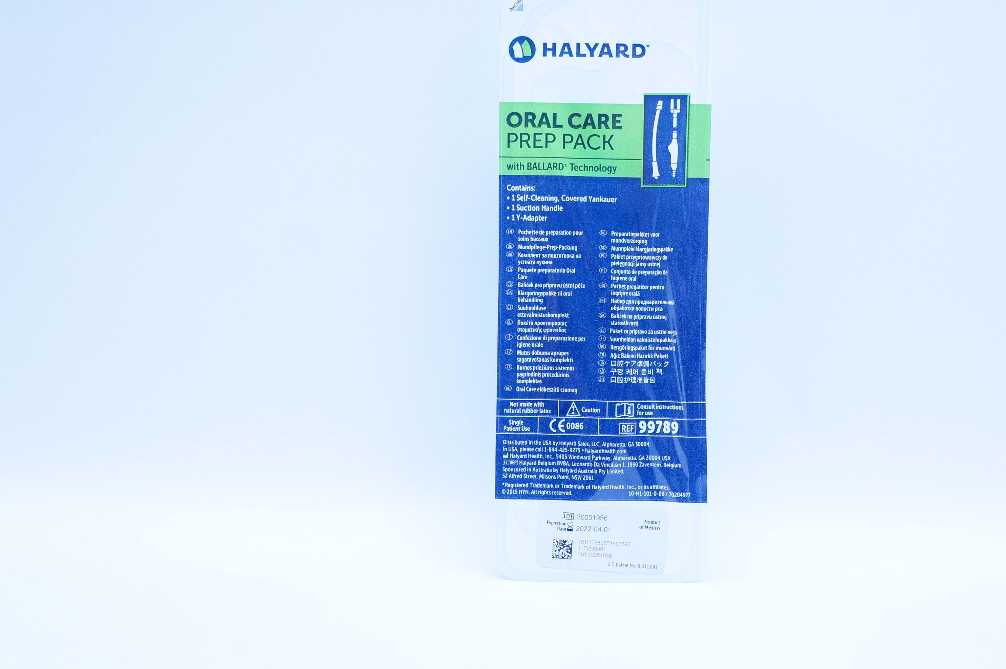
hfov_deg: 45.6
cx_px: 593
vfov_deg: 31.3
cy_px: 286
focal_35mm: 43
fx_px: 1190
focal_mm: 23
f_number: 5
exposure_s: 1/125
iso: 800
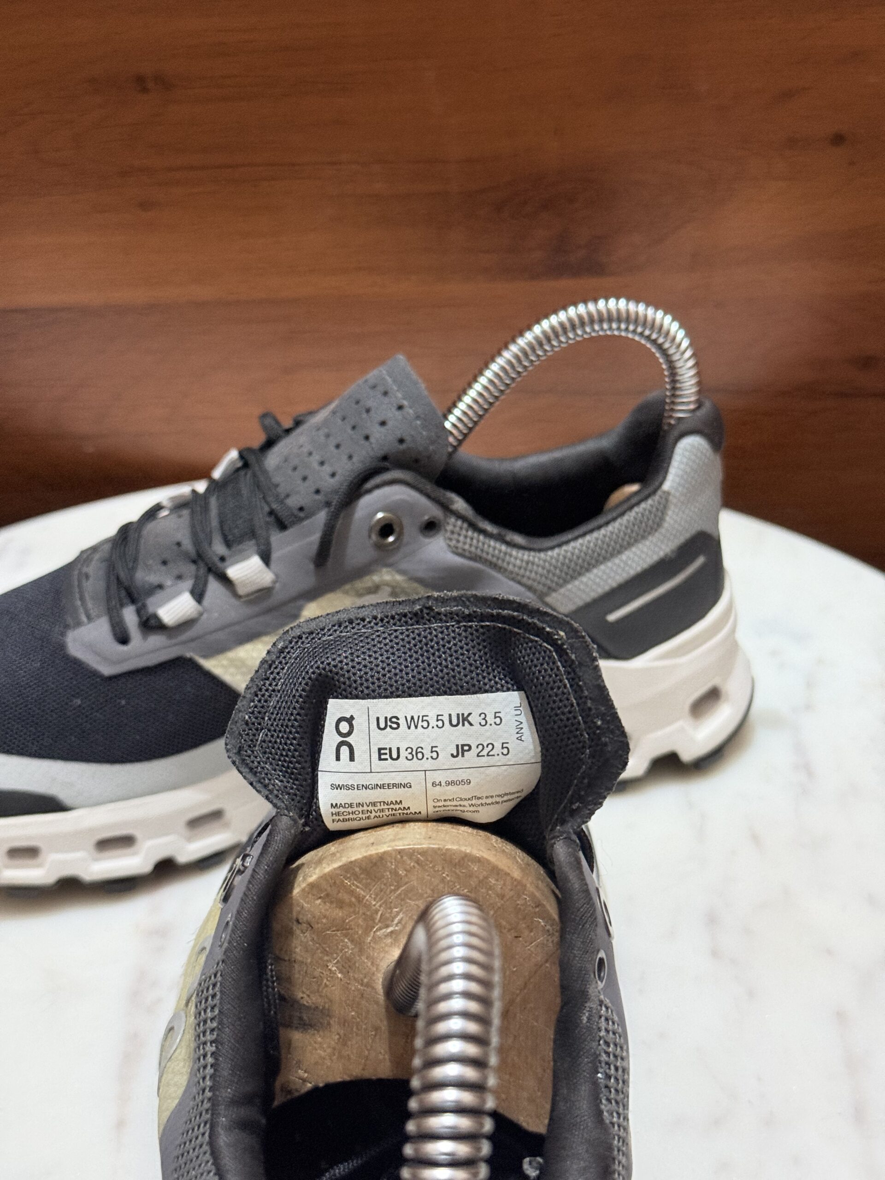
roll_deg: +2.7
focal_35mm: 48
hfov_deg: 30.3
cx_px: 442
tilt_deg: -30.9
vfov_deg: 39.7
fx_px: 1636
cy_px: 590
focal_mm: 6.76
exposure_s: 1/33
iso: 250
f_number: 1.78
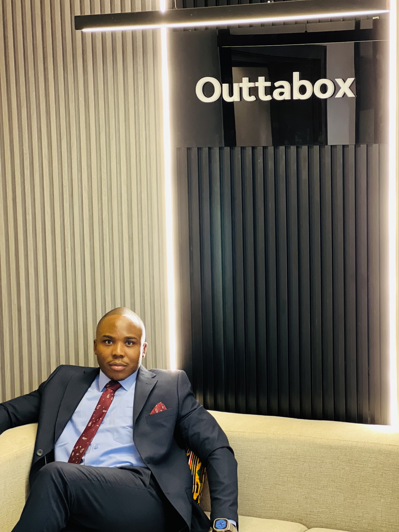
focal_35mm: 77
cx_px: 200
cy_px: 266
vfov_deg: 25.3
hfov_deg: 19.1
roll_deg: +1.8
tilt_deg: -6.7
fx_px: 1183
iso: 400
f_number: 2.8
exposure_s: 1/20
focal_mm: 9
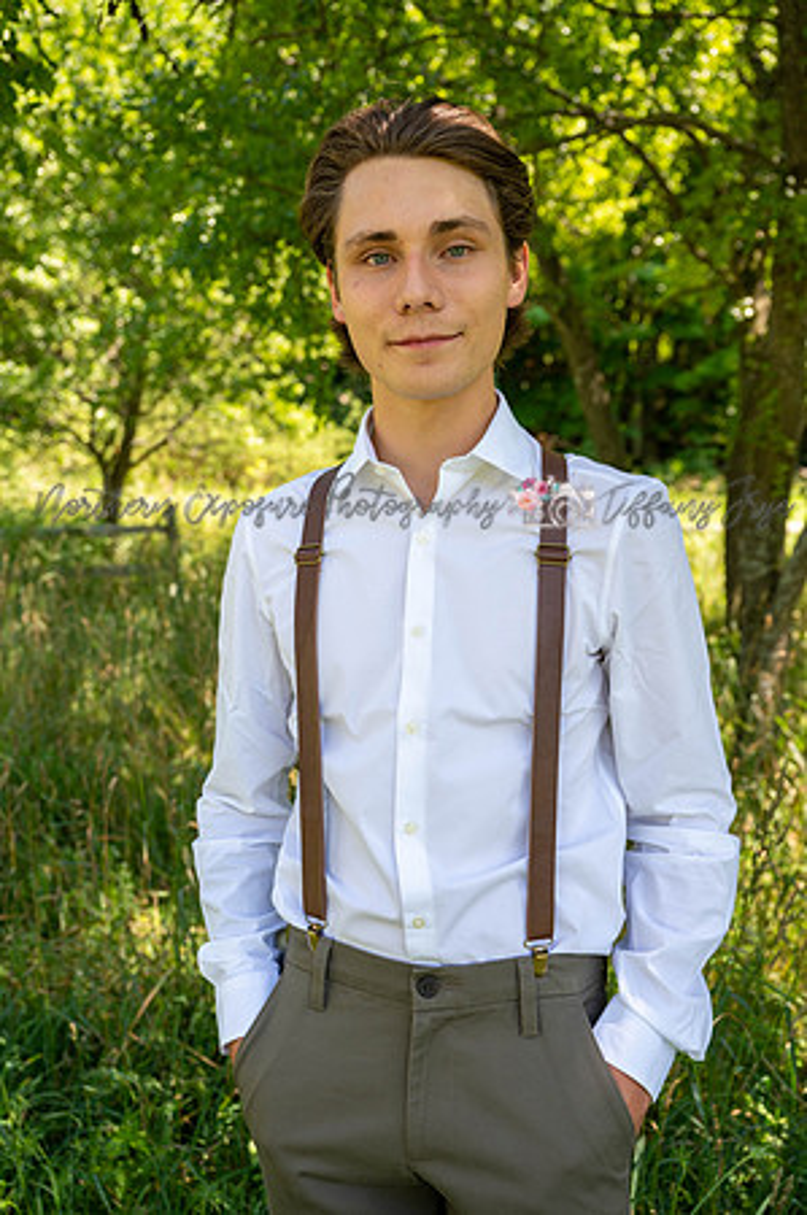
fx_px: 1062
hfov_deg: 41.6
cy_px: 608
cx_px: 404
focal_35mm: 32
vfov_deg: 59.5
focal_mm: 31.5
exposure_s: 1/250
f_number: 4
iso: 250
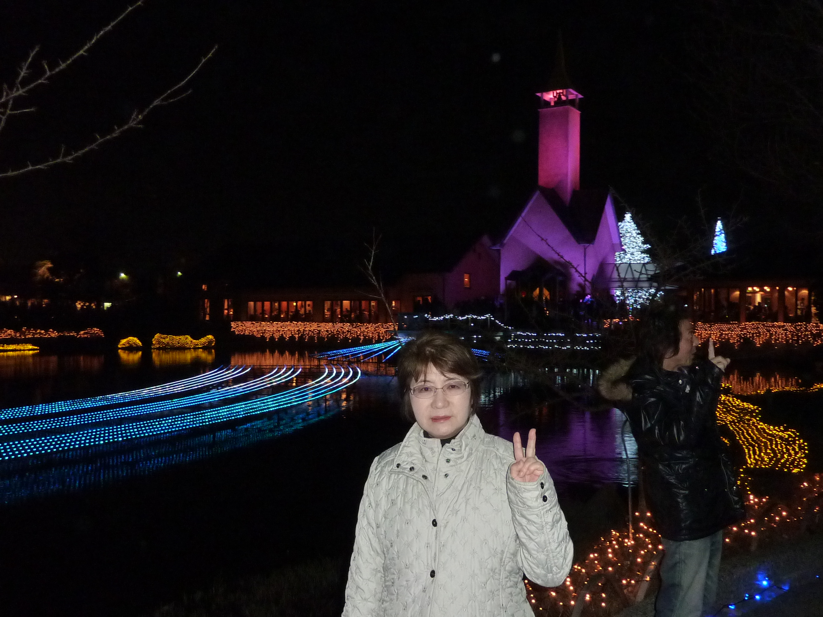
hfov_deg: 55.4
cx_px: 412
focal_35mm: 33
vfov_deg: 42.9
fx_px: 785
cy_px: 308
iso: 320
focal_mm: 4.1
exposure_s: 1/8
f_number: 3.3
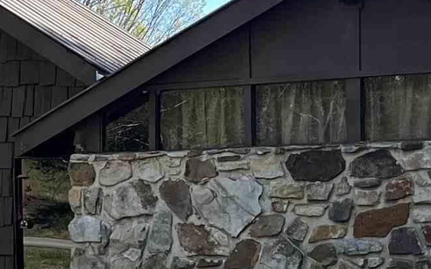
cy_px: 234
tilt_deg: -0.3
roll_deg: +0.8
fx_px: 1515
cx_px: -97
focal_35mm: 129
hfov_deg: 15.5
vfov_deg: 10.1
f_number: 1.5
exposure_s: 1/1377
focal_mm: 5.7
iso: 50
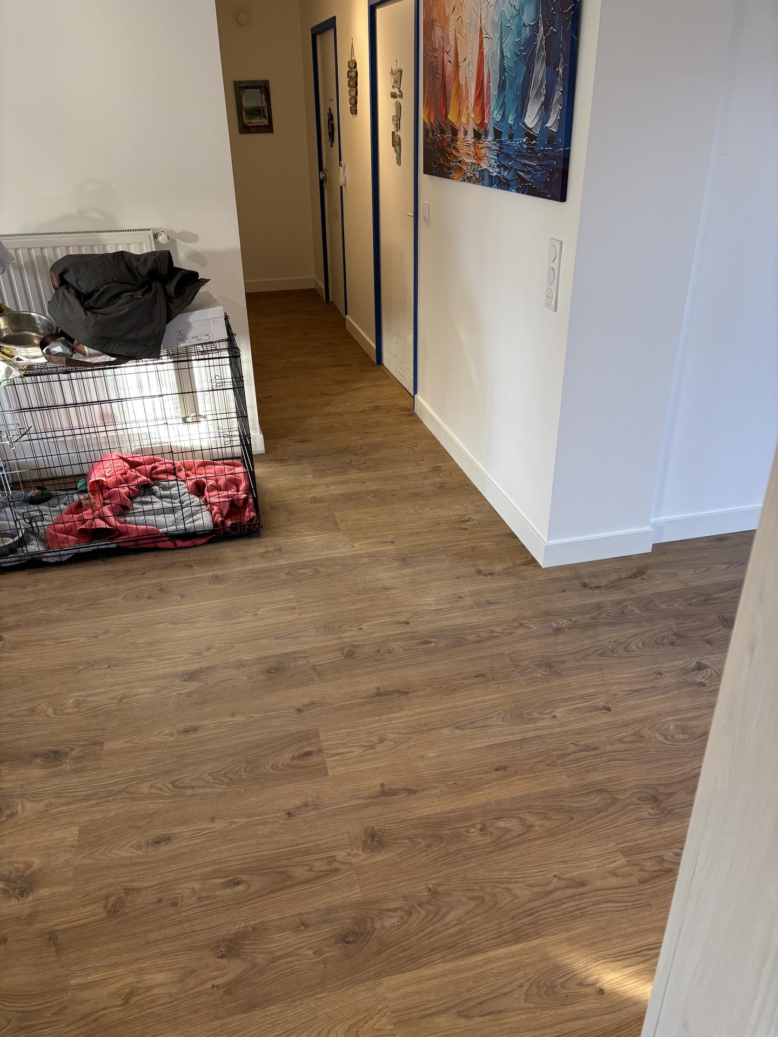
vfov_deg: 67.3
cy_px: 518
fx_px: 779
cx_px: 389
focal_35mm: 26
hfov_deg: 53.1
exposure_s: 1/113
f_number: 1.6
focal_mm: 5.96
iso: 125
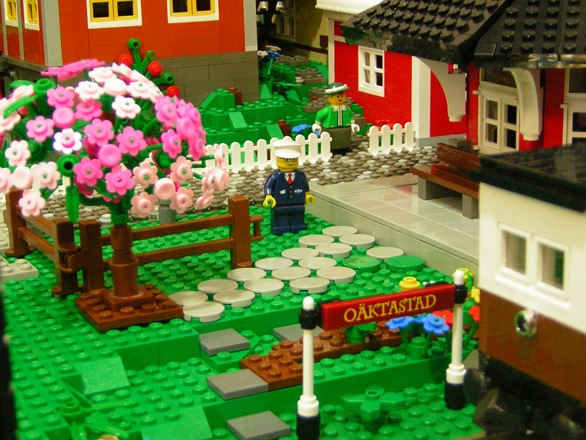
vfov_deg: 19.9
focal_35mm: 74
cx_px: 293
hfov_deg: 26.3
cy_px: 220
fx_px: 1253
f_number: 3.8
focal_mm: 9.6
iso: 146
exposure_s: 1/5.5
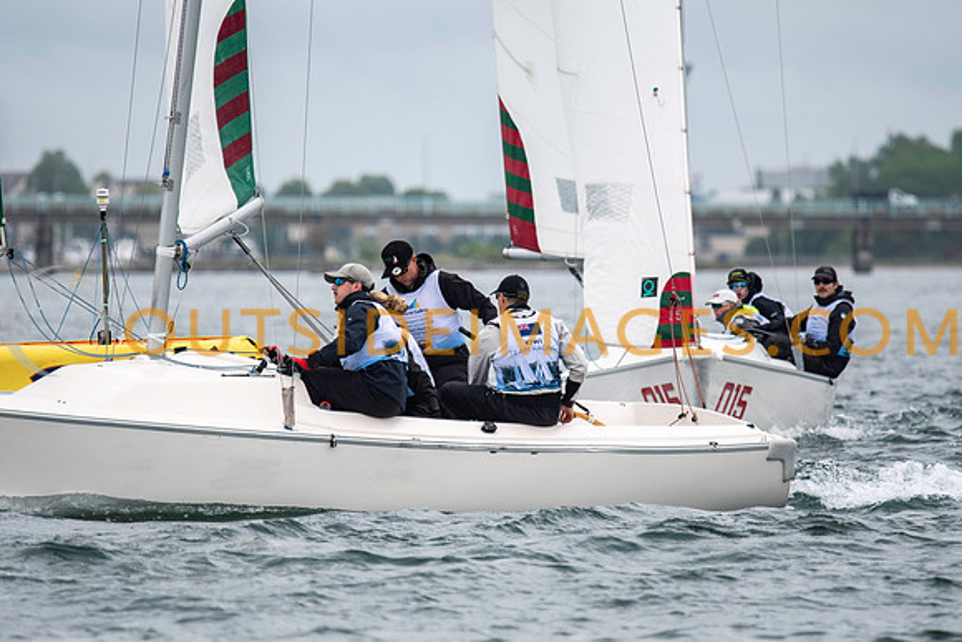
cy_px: 321
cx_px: 481
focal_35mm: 479
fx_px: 12815
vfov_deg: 2.9
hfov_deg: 4.3
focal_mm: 300
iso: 250
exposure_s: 1/2500
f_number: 4
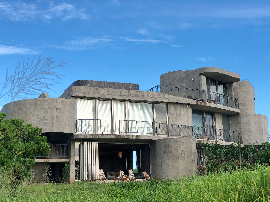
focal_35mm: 57
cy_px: 101
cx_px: 135
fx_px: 445
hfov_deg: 33.8
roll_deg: +1.6
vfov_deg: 25.7
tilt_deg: +12.0
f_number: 2.8
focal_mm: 6.6
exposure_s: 1/322
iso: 20
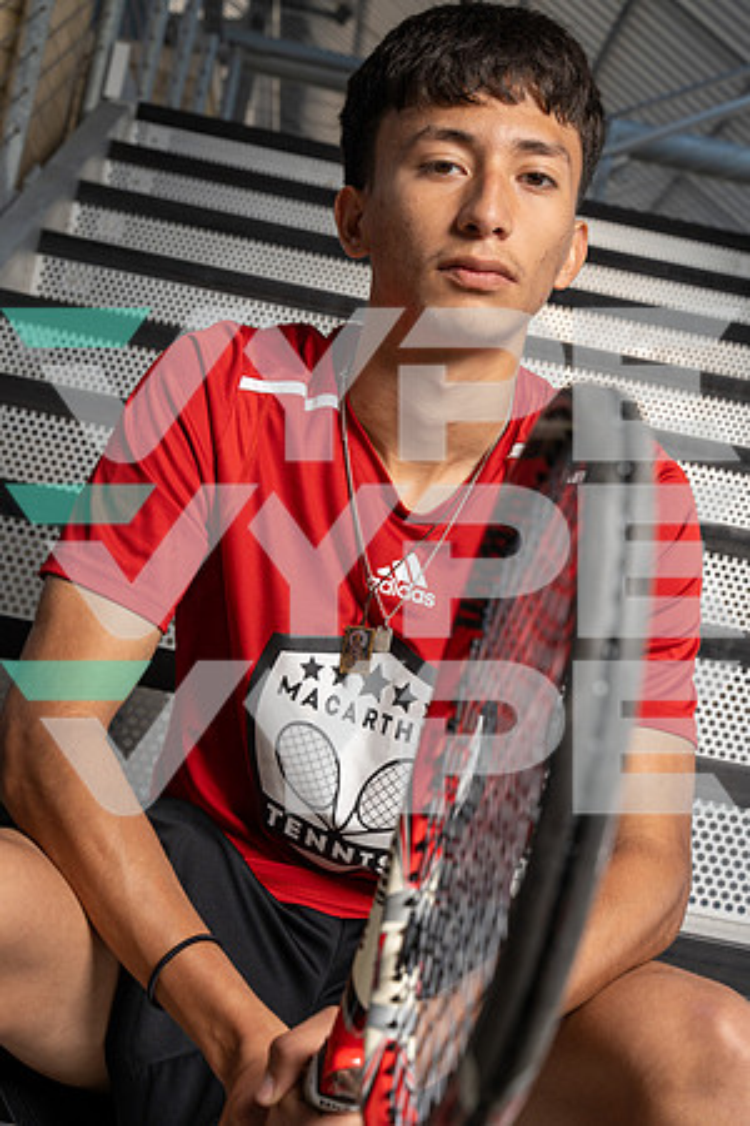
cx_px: 375
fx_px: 1719
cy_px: 563
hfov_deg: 24.6
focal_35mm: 55
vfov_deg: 36.2
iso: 250
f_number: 8
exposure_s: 1/250
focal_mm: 55
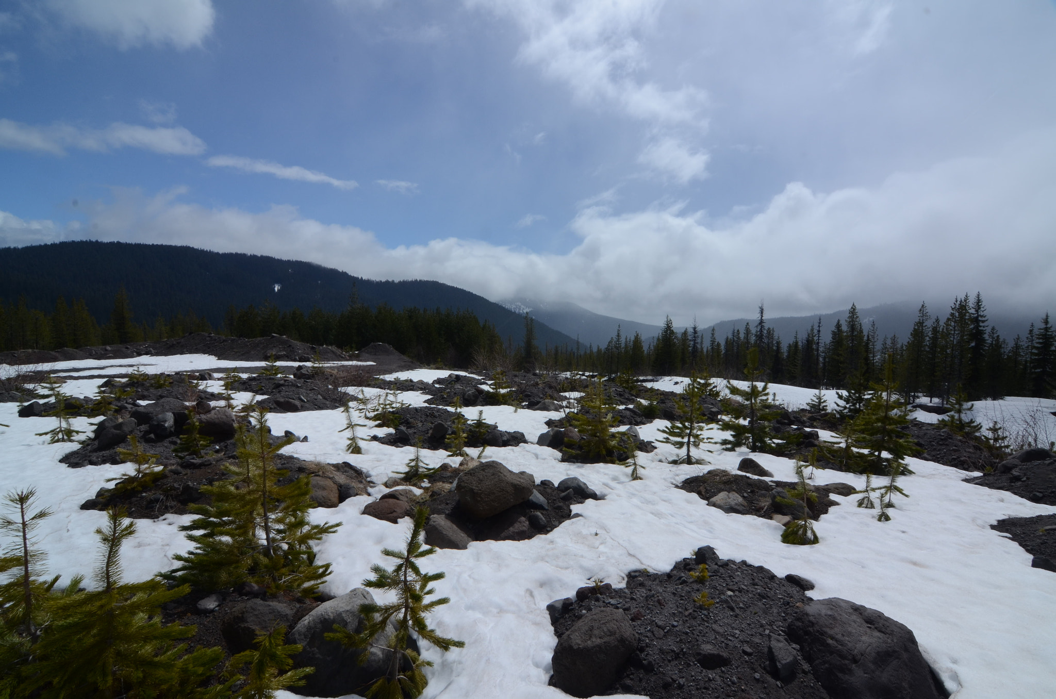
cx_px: 528
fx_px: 505
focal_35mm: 17
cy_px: 350
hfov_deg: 92.6
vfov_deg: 69.4
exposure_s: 1/125
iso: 200
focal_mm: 11.5
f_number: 14
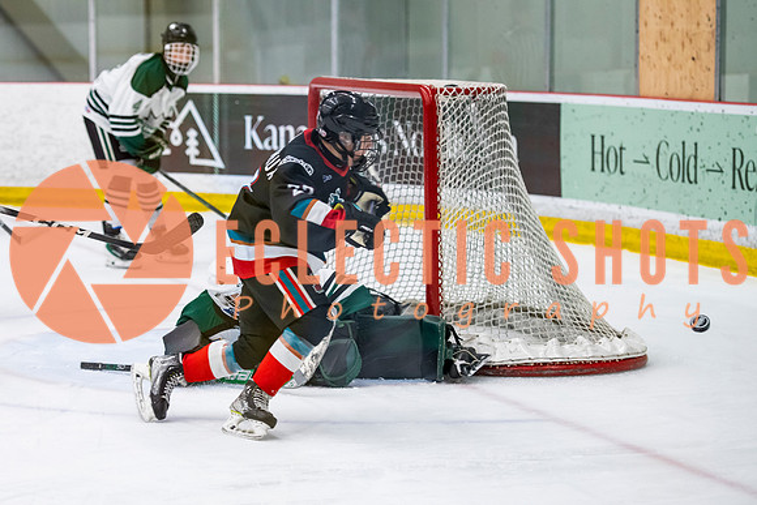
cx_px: 235
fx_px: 2961
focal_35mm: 141
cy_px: 244
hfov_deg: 14.5
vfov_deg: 9.8
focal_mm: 100
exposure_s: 1/640
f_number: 3.2
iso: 2000
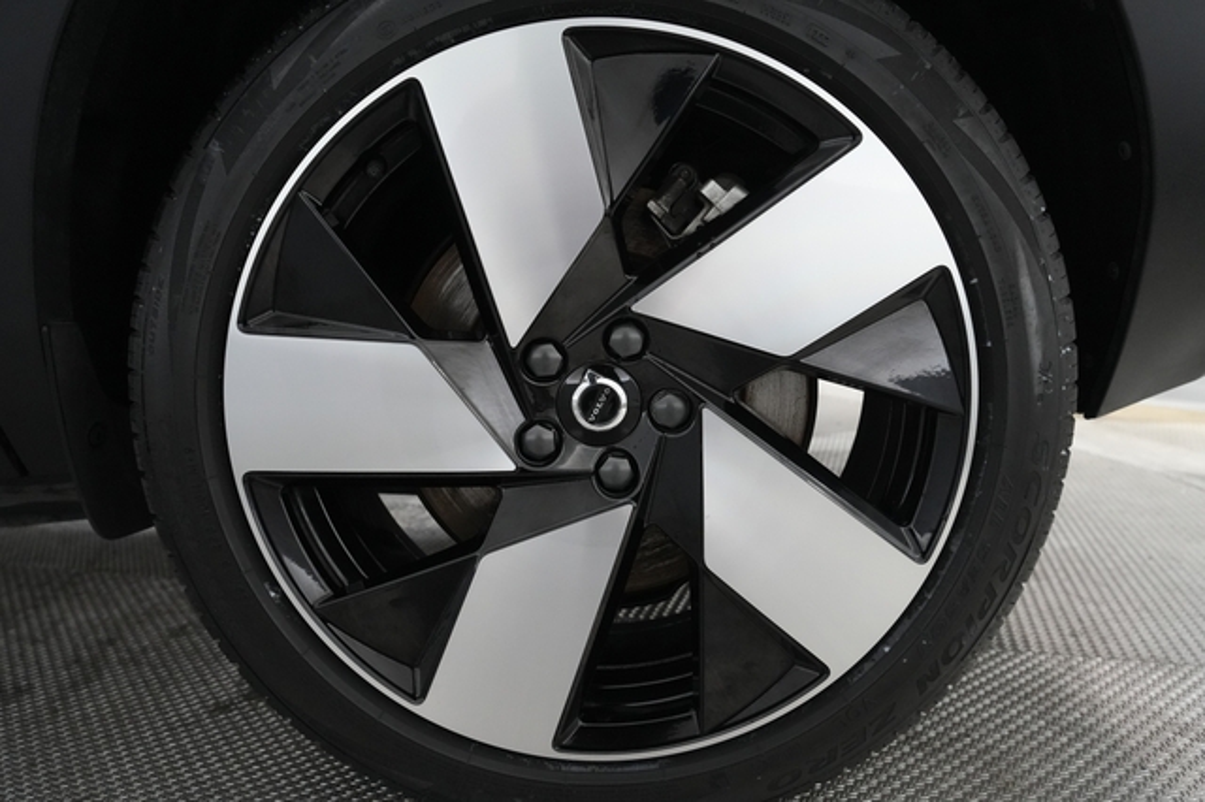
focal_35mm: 26
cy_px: 401
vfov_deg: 49.5
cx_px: 602
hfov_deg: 69.4
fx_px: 870
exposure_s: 1/250
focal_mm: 26
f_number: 4.5
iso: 6400
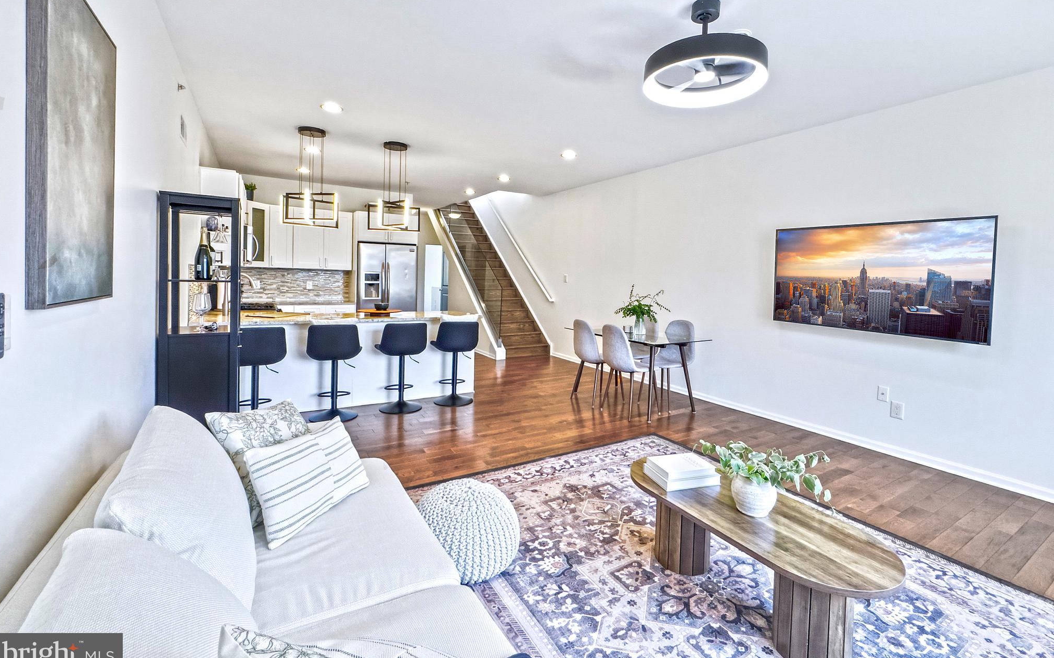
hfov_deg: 101.5
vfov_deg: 74.3
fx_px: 431
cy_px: 277
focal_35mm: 15
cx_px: 525
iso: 160
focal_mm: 2.2
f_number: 2.2
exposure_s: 1/120
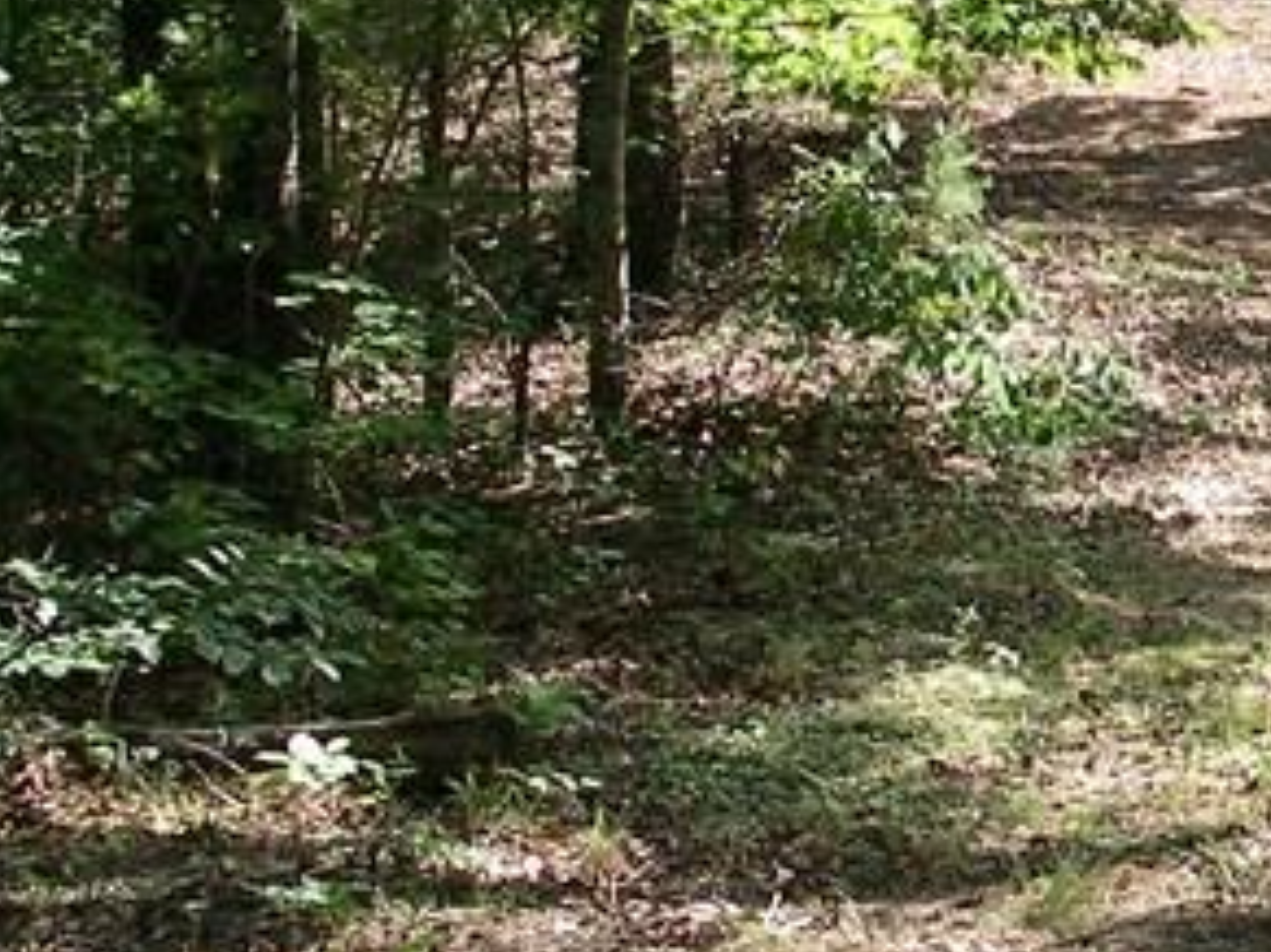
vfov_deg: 11.4
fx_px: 4771
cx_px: 1601
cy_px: 175
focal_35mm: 130
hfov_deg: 14.6
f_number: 3.2
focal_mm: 7.8
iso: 80
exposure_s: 1/125
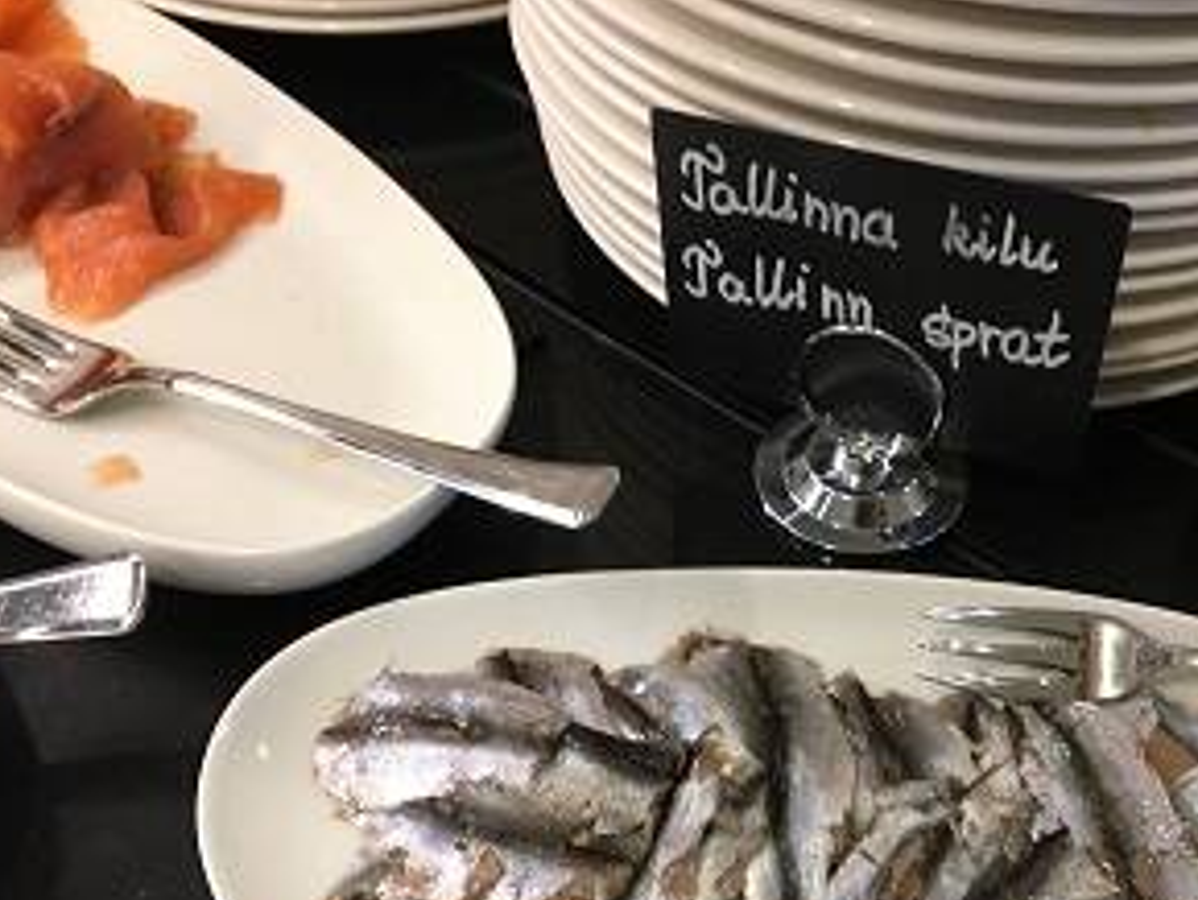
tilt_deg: -50.8
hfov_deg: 46.2
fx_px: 1385
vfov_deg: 35.7
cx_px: 773
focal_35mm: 40
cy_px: 590
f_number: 2.2
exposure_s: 1/33
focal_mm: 4.15
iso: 125
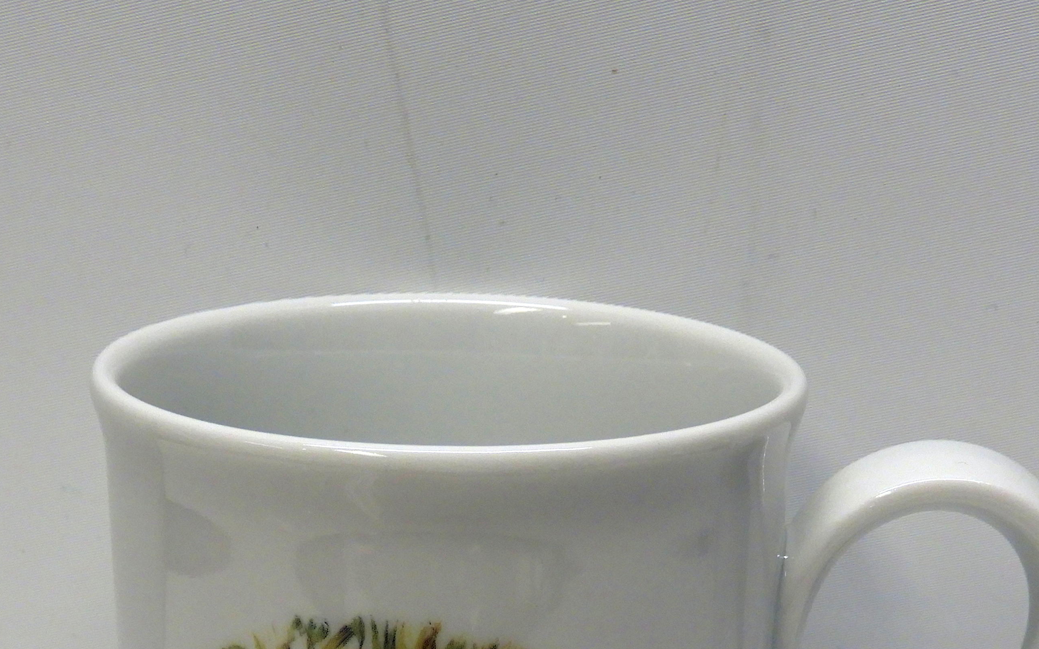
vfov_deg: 19.3
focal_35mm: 64
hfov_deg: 32.0
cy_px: 757
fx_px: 1812
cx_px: 461
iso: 100
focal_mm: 5.4
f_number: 3.5
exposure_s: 1/40
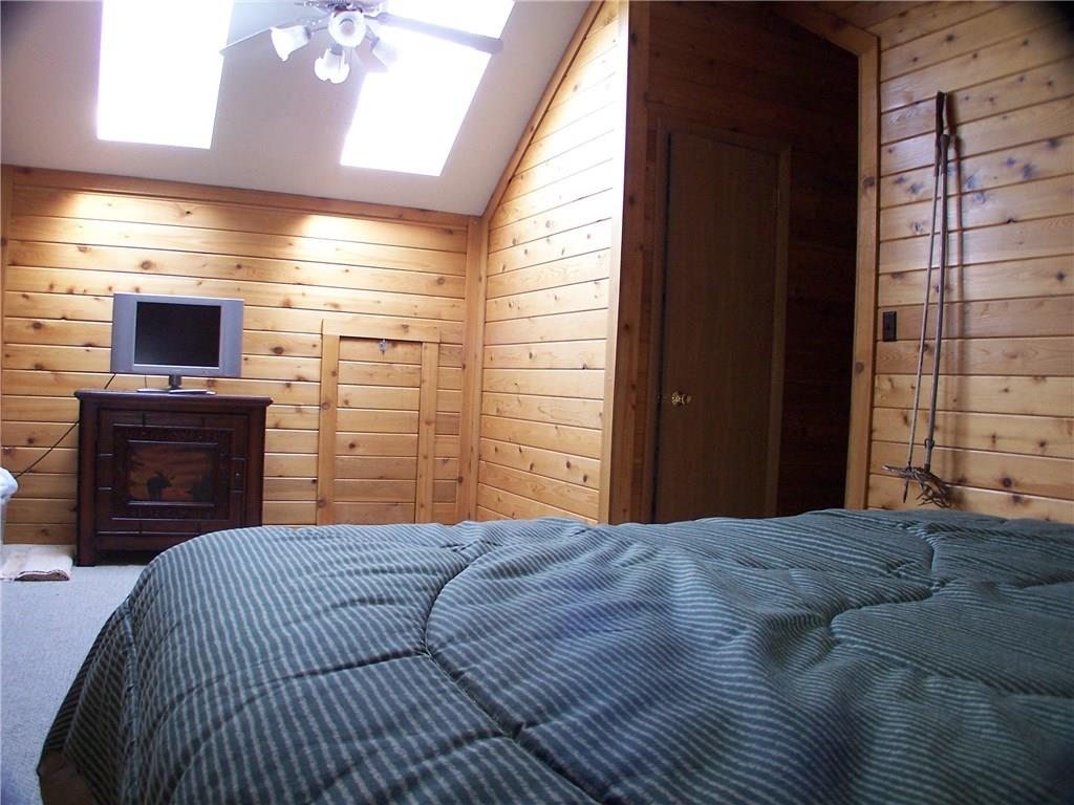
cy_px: 402
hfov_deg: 49.0
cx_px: 537
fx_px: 1179
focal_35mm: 38
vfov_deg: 37.7
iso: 140
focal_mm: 6.3
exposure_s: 1/15
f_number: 2.8
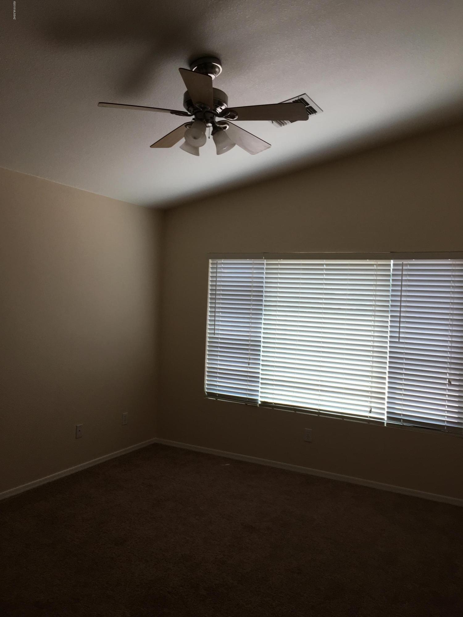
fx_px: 517
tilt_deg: -0.7
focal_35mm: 29
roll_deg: -1.6
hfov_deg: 48.2
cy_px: 308
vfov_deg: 61.7
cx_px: 232
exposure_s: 1/120
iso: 40
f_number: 2.2
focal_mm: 4.15
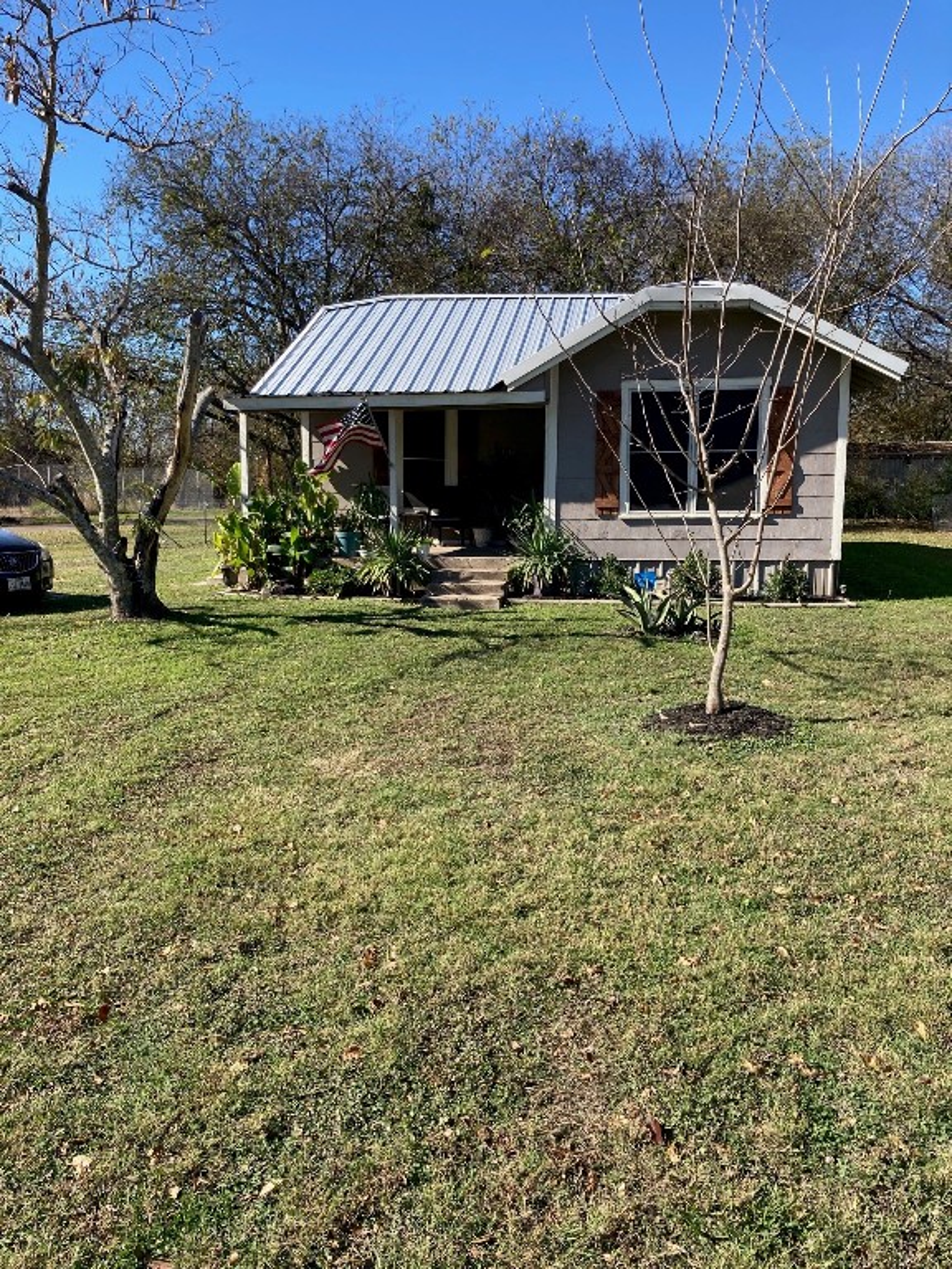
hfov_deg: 49.7
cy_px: 634
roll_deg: -1.3
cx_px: 476
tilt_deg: -8.2
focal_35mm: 28
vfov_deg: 63.4
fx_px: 1027
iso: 20
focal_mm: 3.99
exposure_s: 1/1056
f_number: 1.8
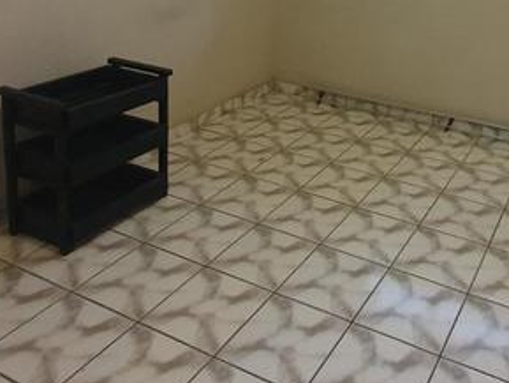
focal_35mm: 36
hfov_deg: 48.8
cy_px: -11
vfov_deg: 35.4
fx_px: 530
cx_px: 398
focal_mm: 1.8
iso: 500
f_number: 2.2
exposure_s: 1/33
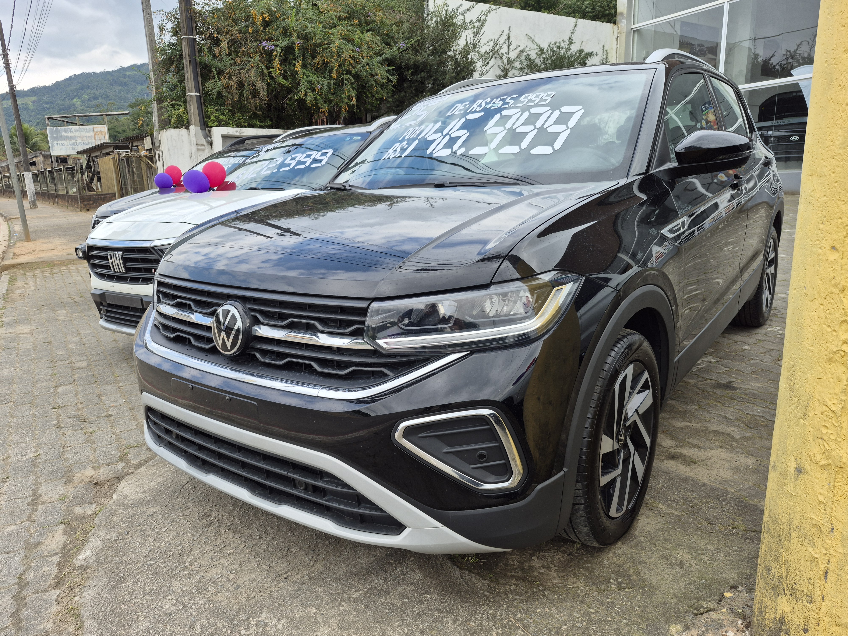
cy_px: 318
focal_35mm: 23
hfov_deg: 73.9
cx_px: 424
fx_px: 563
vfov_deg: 58.9
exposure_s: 1/614
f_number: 1.8
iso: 25
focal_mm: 5.4
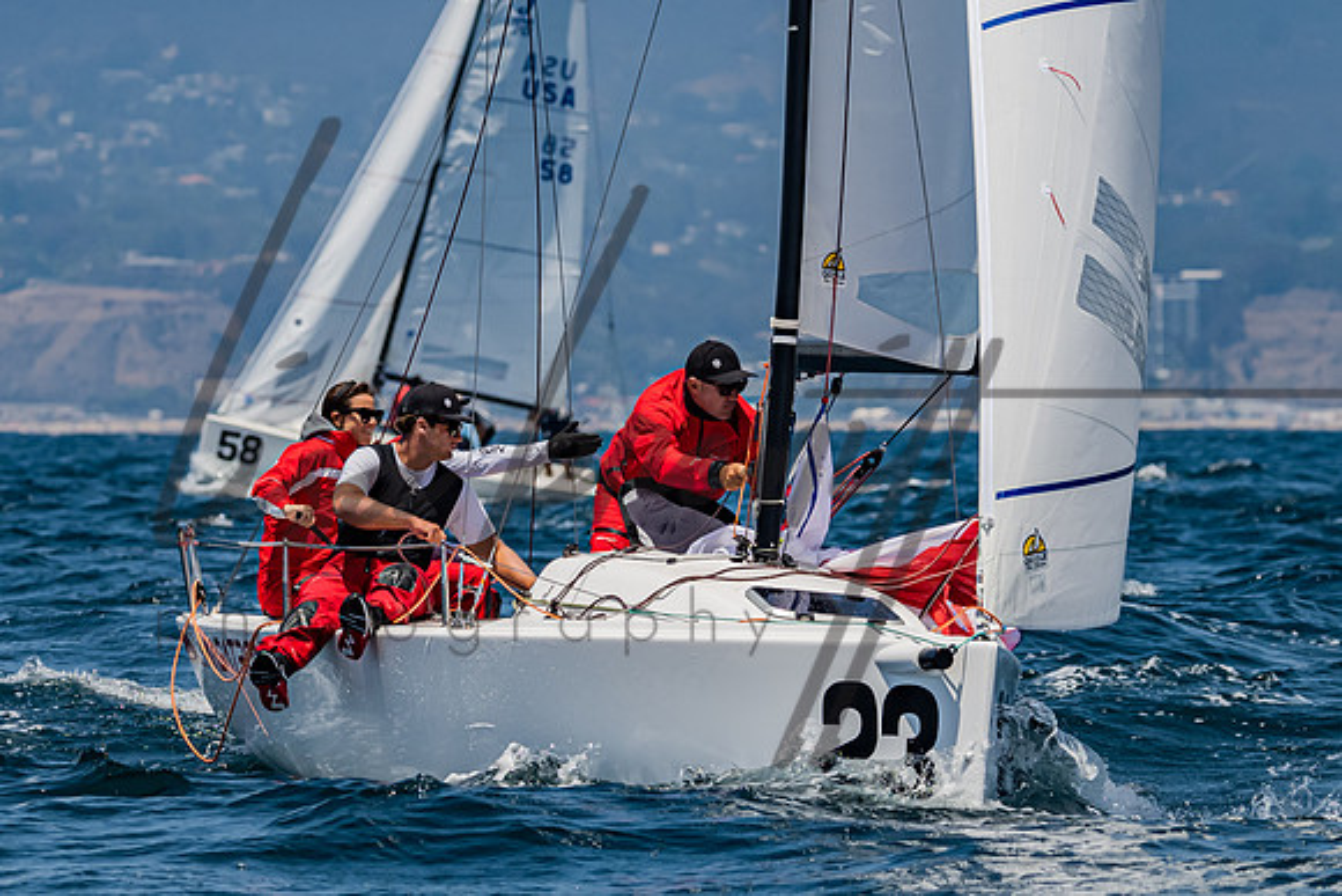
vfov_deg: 3.0
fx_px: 17382
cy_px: 654
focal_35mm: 466
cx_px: 446
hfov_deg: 4.4
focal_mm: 220
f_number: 6.3
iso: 400
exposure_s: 1/2000
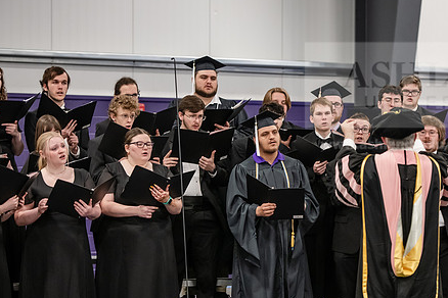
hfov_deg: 15.2
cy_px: 166
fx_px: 1680
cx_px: 274
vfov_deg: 10.2
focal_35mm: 135
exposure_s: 1/200
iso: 3200
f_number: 3.2
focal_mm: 102
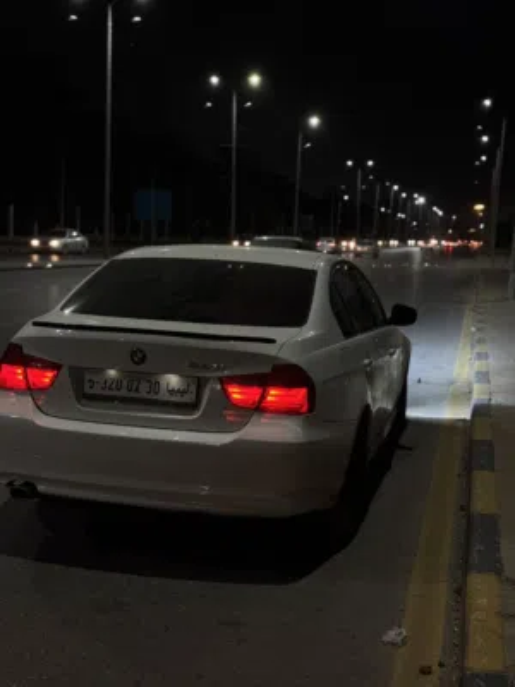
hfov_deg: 30.3
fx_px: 952
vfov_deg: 39.7
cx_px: 258
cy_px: 344
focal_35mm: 48
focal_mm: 6.76
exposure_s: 1/60
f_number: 1.78
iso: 200
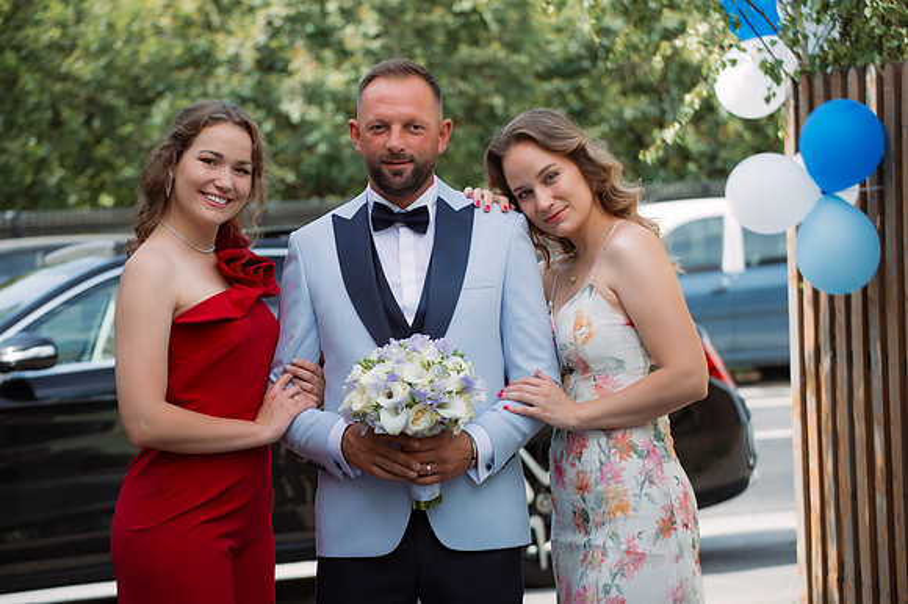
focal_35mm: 108
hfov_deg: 18.9
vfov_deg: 12.7
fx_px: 2725
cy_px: 284
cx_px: 427
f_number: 4.2
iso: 200
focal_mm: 102
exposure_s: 1/400
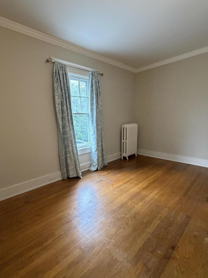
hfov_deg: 74.6
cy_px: 153
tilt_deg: -14.6
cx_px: 98
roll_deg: +2.7
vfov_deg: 90.7
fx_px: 136
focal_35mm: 17
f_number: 2.2
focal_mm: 2.22
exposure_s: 1/60
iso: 400
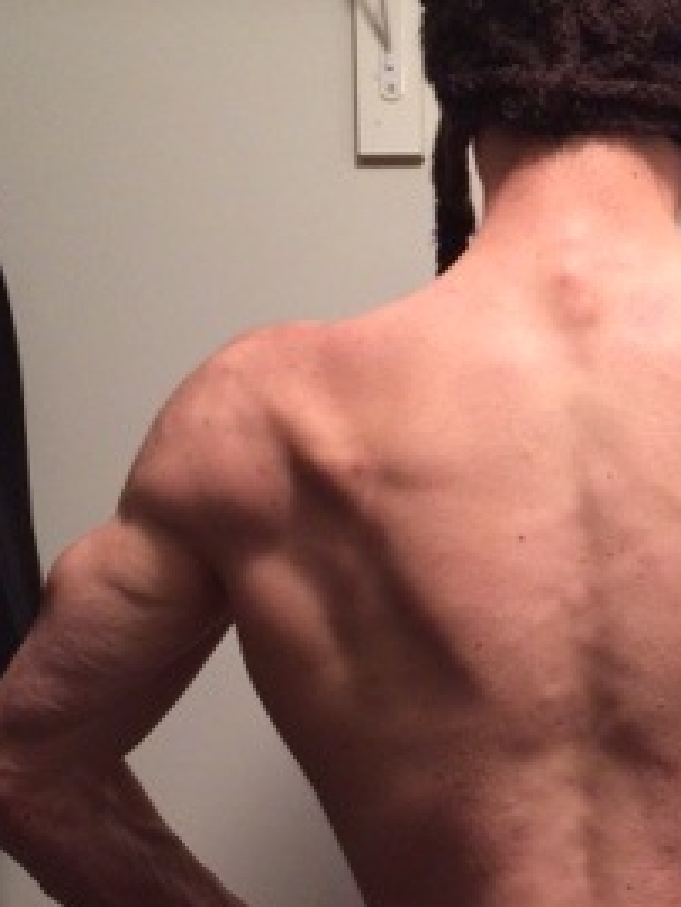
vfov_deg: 27.5
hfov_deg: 20.8
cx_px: 627
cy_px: 749
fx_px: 1808
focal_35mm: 69
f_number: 2.2
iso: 250
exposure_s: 1/15
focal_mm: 4.15
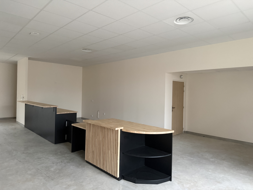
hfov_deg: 71.6
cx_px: 126
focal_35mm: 24
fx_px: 175
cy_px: 95
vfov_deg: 56.8
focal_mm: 6.76
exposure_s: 1/40
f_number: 1.78
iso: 800
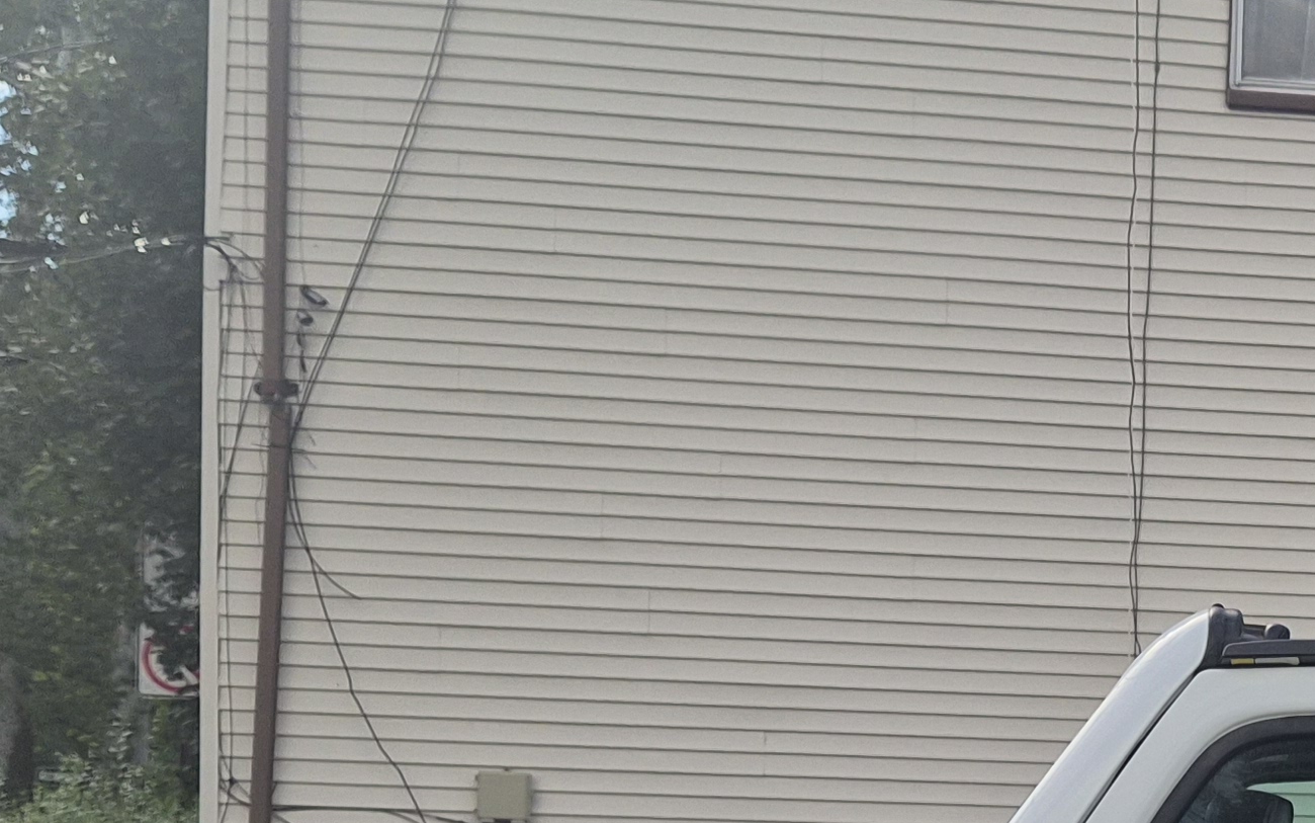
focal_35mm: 75
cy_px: 962
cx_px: 1489
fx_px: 2688
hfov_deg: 25.3
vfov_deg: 16.7
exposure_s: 1/2088
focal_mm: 5.4
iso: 80
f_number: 1.8
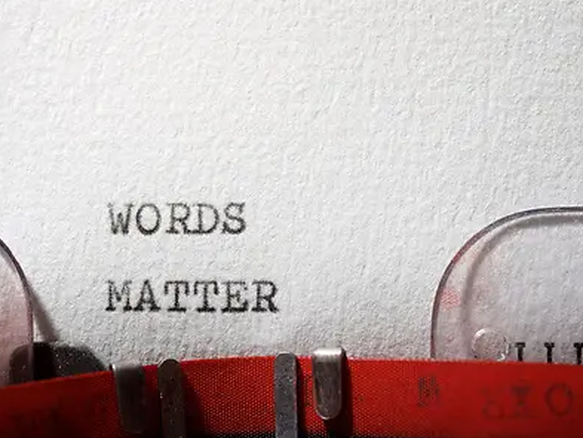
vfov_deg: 22.3
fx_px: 1112
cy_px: 220
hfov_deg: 29.3
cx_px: 254
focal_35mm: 66
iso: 100
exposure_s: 1/200
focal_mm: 60
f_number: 11
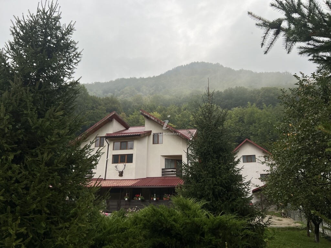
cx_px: 166
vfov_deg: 53.1
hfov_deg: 67.3
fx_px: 249
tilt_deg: +19.1
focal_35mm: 26
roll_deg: -0.3
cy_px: 124
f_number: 1.5
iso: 50
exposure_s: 1/422
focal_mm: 5.7
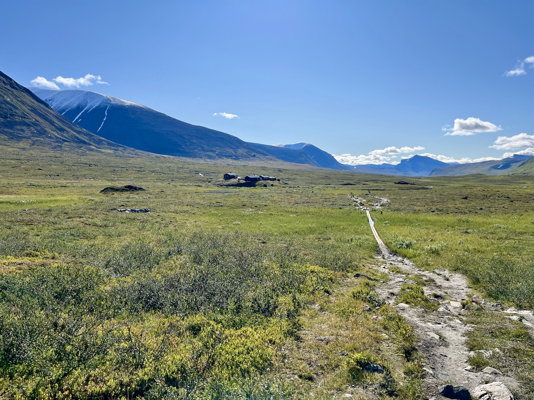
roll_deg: +0.5
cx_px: 267
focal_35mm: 26
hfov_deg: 67.3
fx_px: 401
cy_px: 200
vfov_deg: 53.1
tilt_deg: -4.6
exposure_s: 1/6173
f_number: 1.6
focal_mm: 5.1
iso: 50
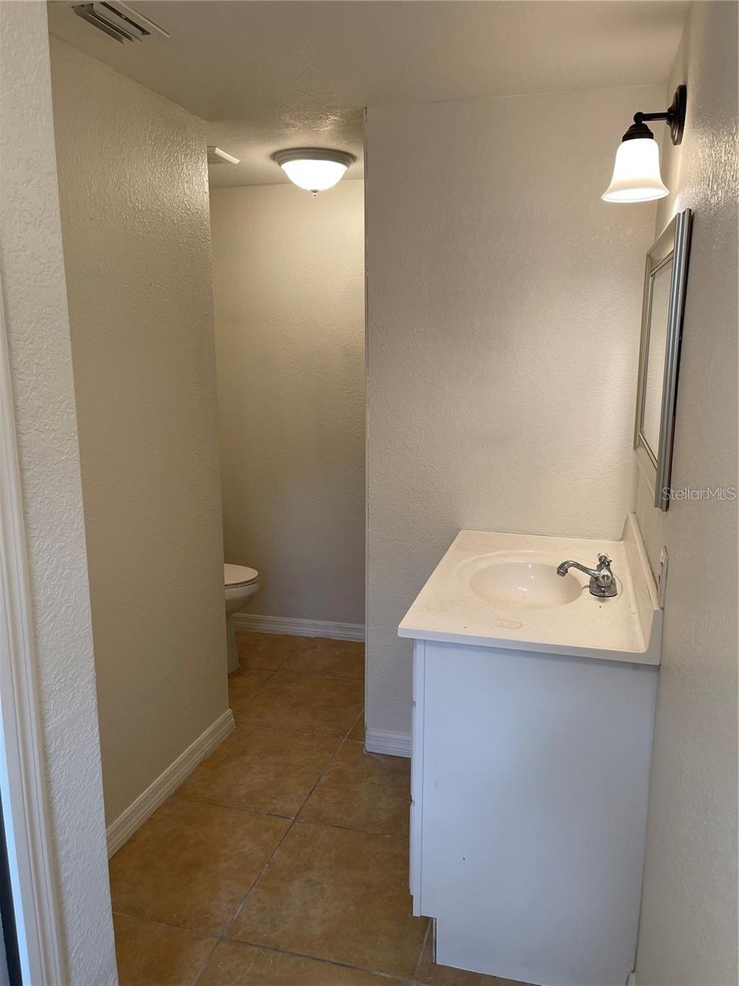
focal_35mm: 26
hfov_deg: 53.1
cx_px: 370
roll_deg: -0.2
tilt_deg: -11.5
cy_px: 493
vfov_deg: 67.3
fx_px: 740
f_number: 1.6
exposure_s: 1/120
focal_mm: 5.1
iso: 80
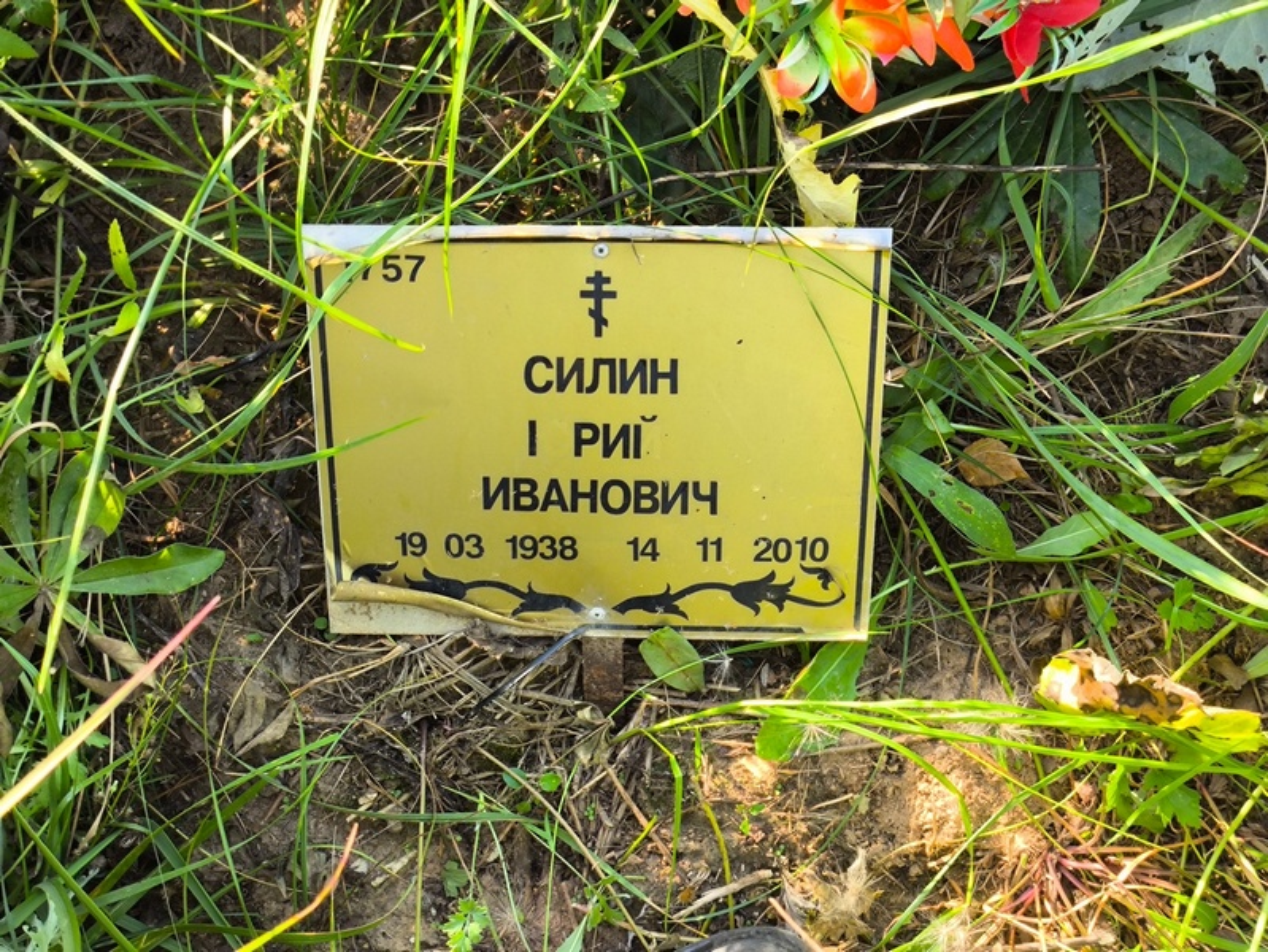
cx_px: 634
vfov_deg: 29.1
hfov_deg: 38.2
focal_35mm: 50
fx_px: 1832
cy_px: 476
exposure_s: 1/124
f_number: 1.7
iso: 50
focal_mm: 4.71
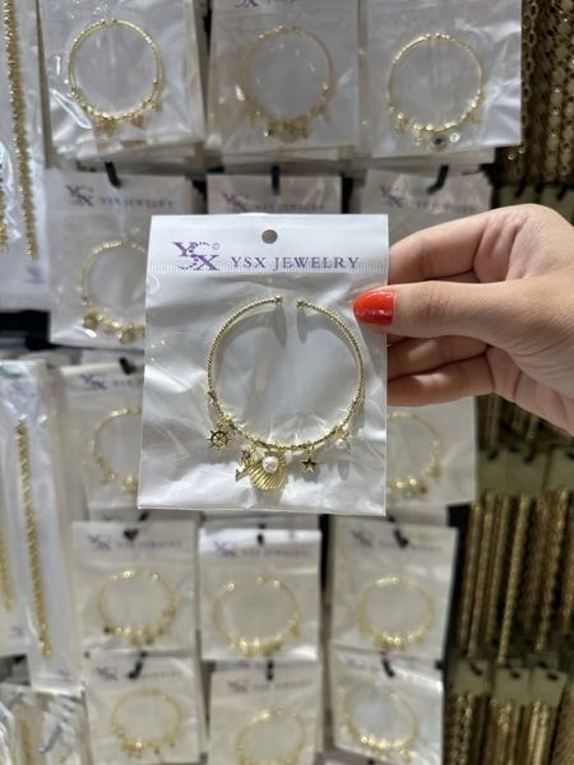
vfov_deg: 71.6
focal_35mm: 24
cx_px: 287
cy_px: 382
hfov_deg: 56.8
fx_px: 531
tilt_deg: -14.3
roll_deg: -0.9
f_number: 1.78
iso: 64
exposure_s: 1/238
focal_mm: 6.86
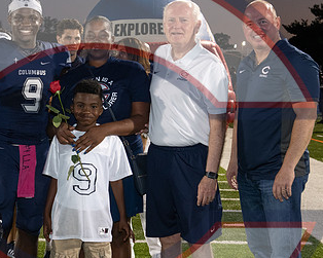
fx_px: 870
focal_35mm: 91
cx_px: 88
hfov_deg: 20.9
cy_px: 164
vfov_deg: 16.9
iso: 1250
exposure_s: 1/60
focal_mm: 45
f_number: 7.1
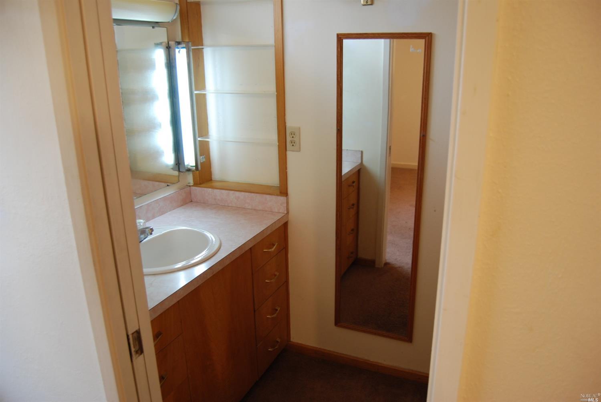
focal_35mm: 27
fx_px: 451
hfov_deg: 67.3
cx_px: 300
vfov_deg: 48.0
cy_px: 201
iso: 400
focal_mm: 18
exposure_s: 1/30
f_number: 3.5
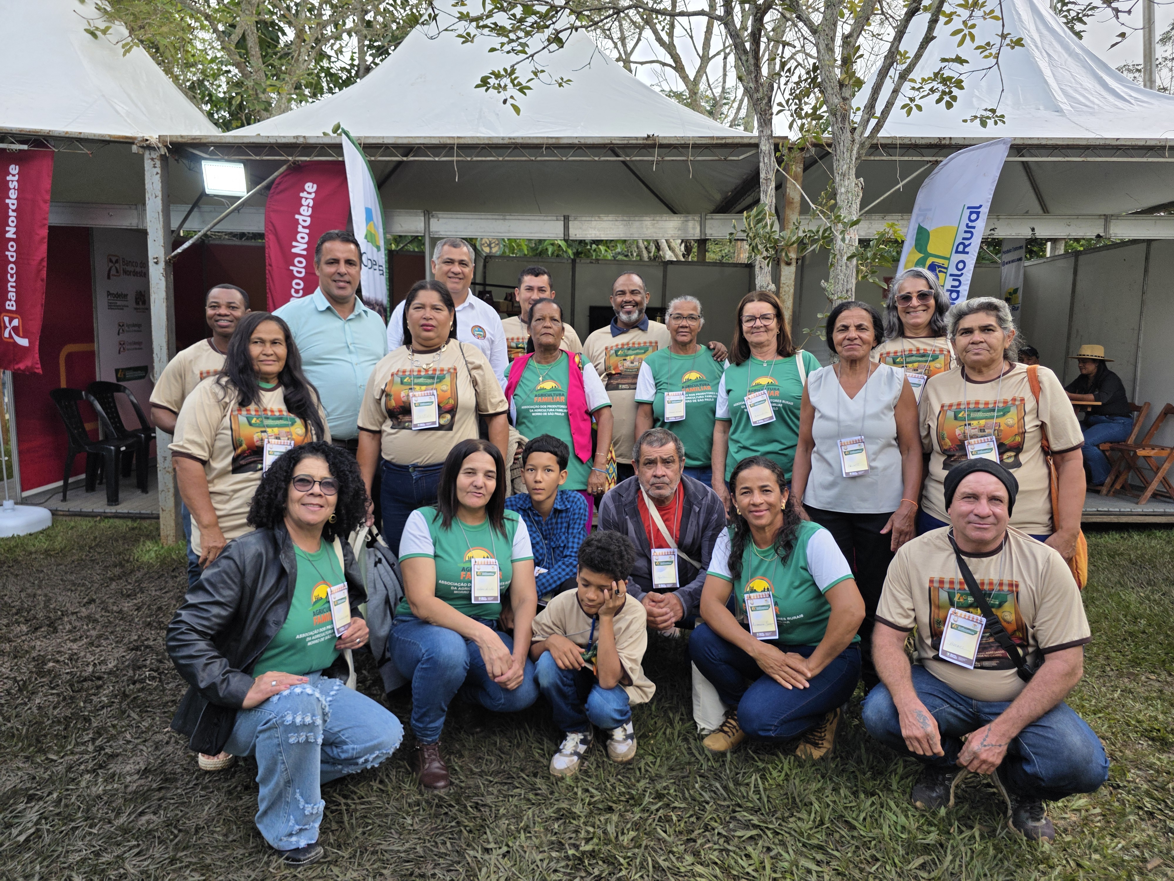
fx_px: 780
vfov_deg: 58.9
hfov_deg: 73.9
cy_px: 440
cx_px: 587
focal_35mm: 23
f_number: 1.7
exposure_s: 1/359
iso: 25
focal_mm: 6.3
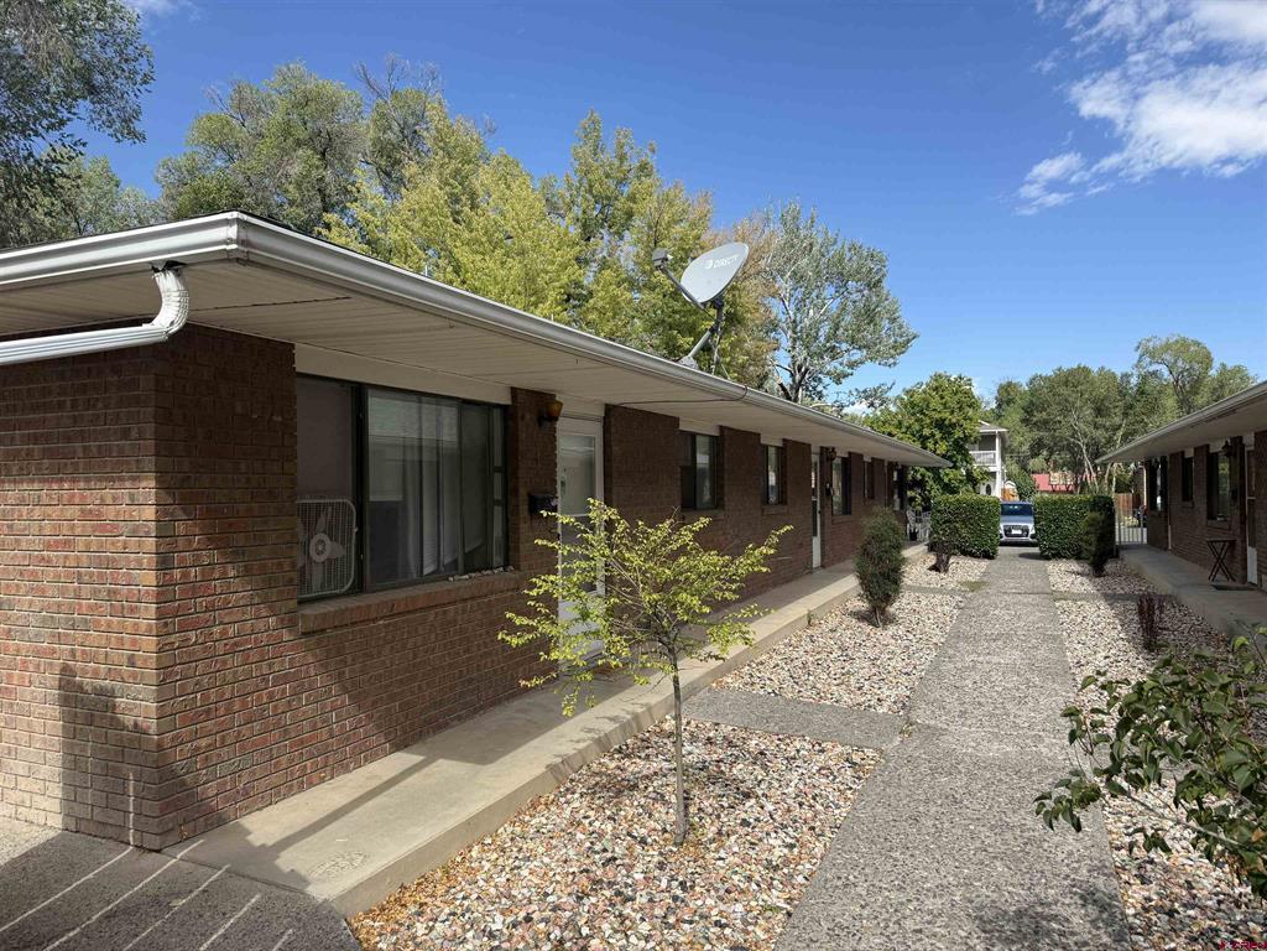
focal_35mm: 24
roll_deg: +0.1
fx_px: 878
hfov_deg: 71.6
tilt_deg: +1.6
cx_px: 634
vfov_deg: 56.8
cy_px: 476
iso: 80
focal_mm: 6.76
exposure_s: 1/2907
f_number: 1.78
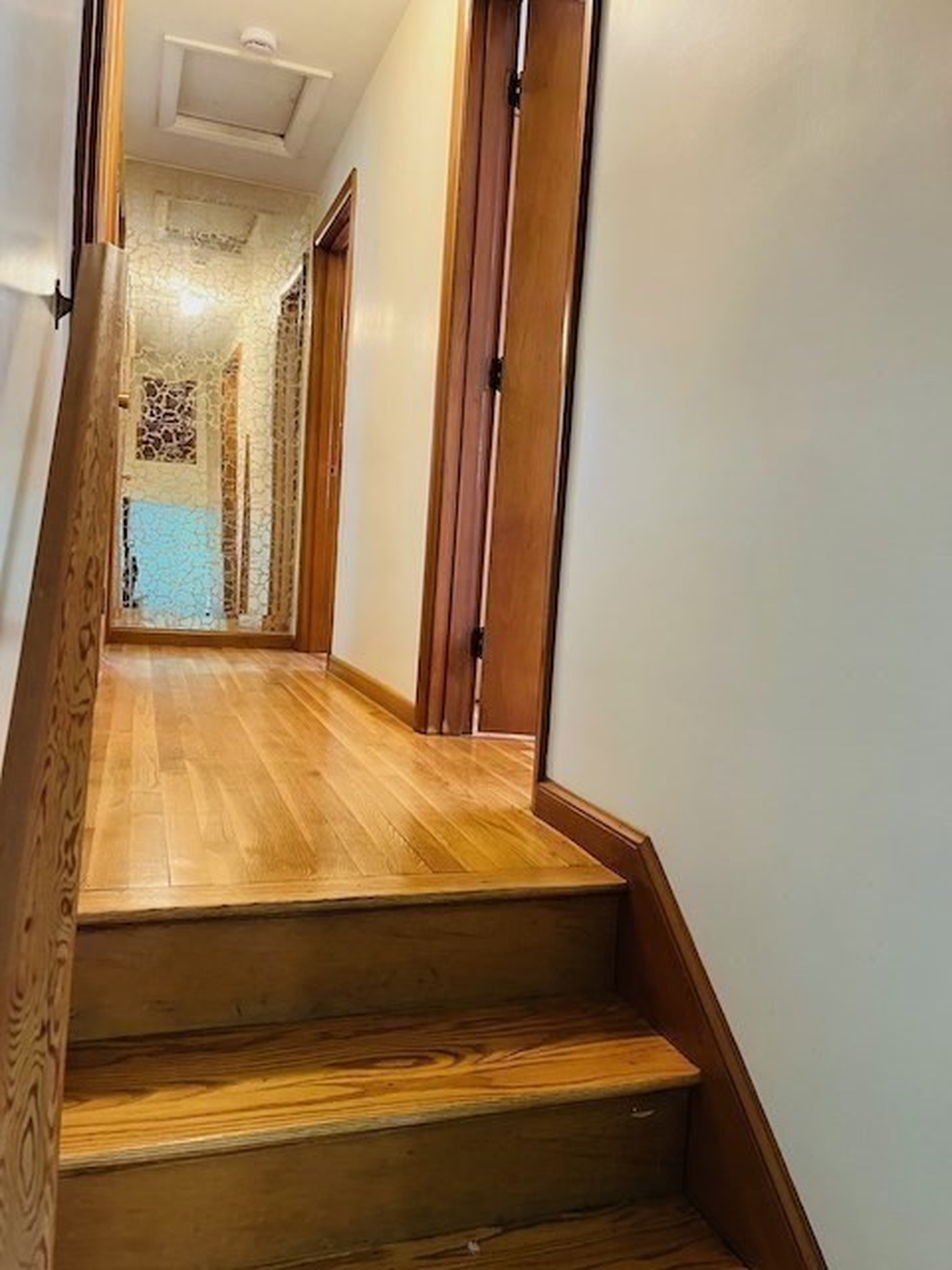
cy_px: 635
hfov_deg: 53.1
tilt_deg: -3.5
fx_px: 953
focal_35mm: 26
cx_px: 476
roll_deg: -4.7
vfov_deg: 67.3
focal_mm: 5.1
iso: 500
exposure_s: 1/60
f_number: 1.6
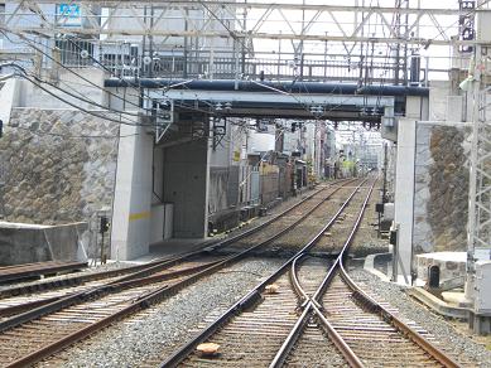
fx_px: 1362
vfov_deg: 15.4
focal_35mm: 96
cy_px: 184
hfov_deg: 20.4
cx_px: 246
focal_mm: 17.1
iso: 200
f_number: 5.2
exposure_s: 1/160
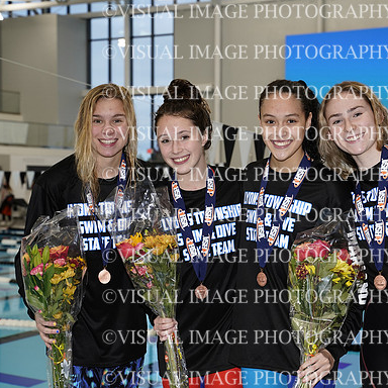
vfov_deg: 22.5
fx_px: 976
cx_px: 249
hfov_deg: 22.4
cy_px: 195
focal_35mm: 77
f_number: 5.6
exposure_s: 1/200
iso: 1600
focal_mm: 60
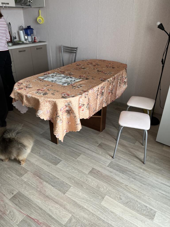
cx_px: 85
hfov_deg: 53.1
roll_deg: +1.6
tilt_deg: -27.8
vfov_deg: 67.3
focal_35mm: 26
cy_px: 114
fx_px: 170
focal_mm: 5.1
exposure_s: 1/100
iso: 80
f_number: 1.6
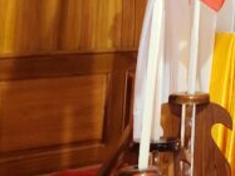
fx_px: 855
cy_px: -91
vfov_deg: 11.3
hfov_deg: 14.3
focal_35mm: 126
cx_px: 380
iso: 200
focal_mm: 5.4
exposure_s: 1/100
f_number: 1.8
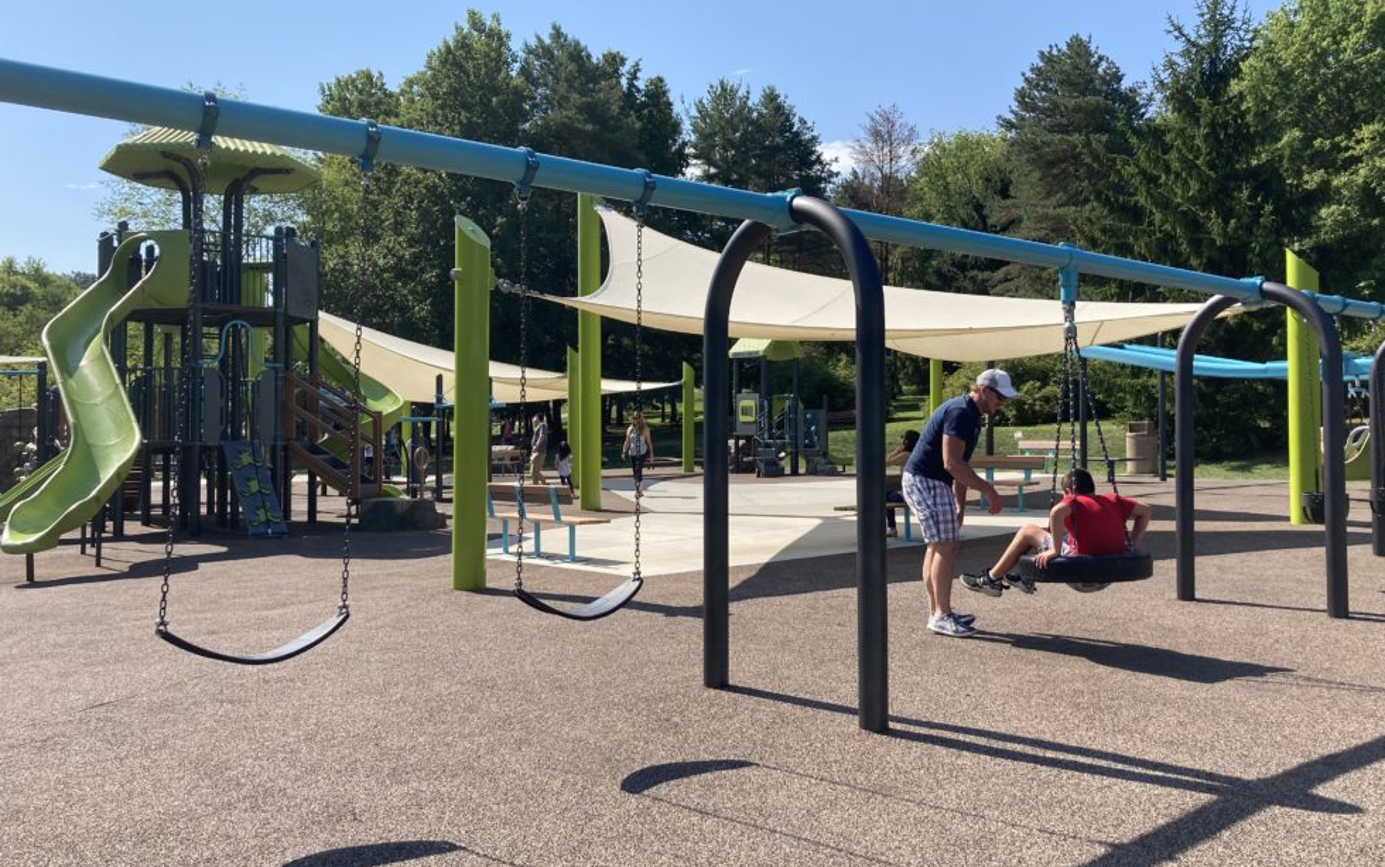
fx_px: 1170
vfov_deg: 40.6
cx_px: 715
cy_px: 424
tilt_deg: +1.3
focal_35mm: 31
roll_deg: -0.1
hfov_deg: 61.2
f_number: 1.8
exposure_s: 1/1799
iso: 20
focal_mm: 3.99
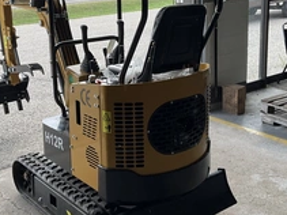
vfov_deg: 26.4
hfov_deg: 34.9
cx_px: 132
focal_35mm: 55
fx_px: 456
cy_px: 72
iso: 20
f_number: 1.8
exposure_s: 1/182
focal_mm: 3
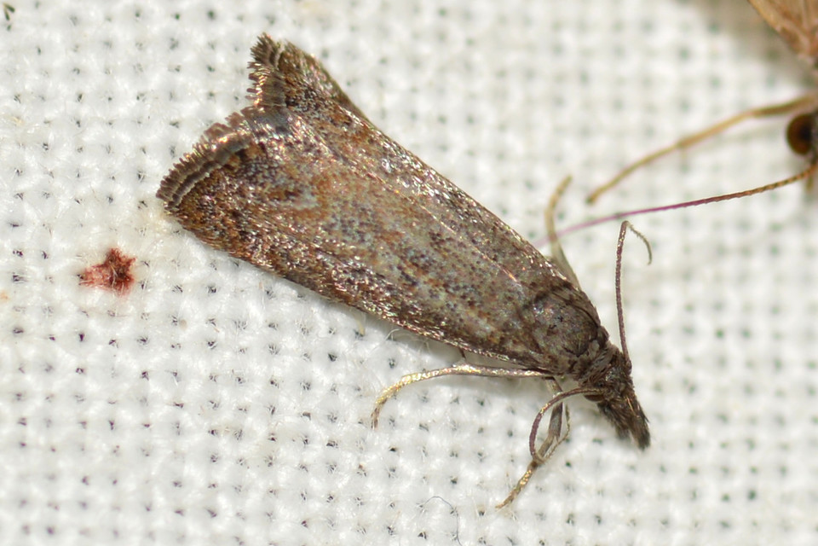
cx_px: 409
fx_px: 3408
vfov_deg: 9.1
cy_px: 273
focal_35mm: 150
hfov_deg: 13.7
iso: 100
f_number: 13
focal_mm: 100
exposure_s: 1/200
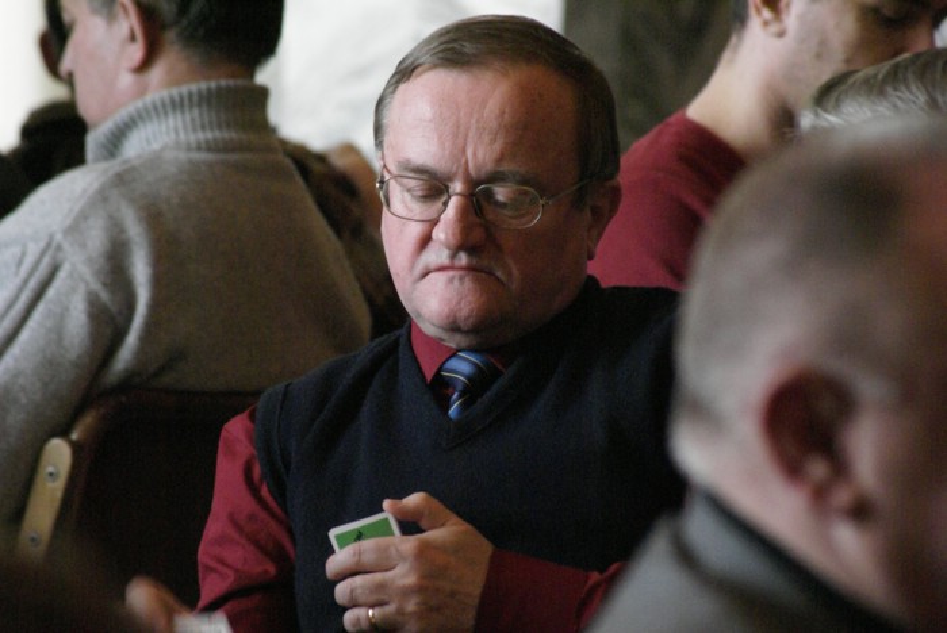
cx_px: 474
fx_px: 11847
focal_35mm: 450
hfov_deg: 4.6
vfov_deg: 3.1
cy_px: 316
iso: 1600
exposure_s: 1/25
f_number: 10
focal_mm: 300
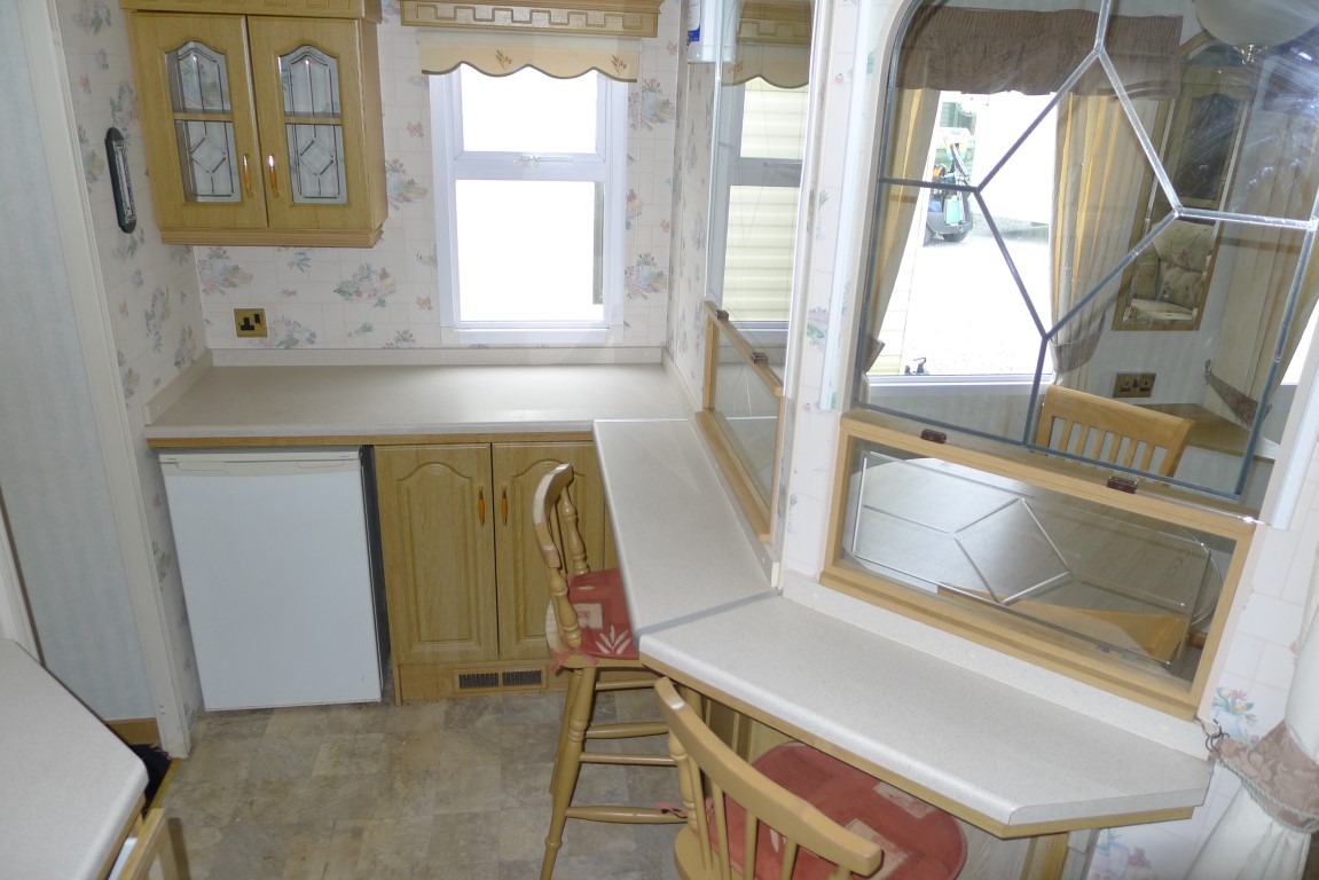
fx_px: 879
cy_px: 440
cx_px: 660
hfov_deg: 73.7
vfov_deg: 53.2
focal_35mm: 24
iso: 100
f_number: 2
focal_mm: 5.1
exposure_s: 1/60
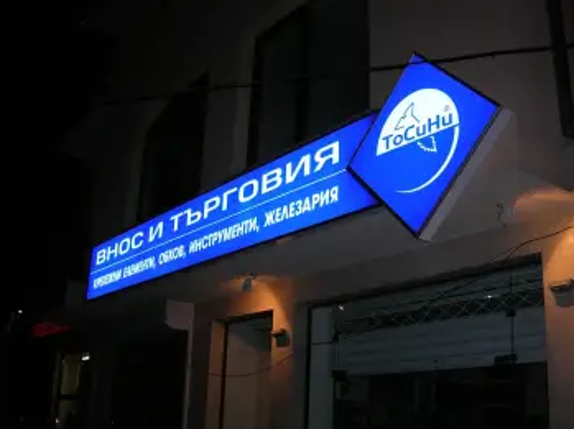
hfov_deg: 47.9
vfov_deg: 36.7
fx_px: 646
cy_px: 242
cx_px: 299
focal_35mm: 39
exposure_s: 1/162
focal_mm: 5.7
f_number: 2.9
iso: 71
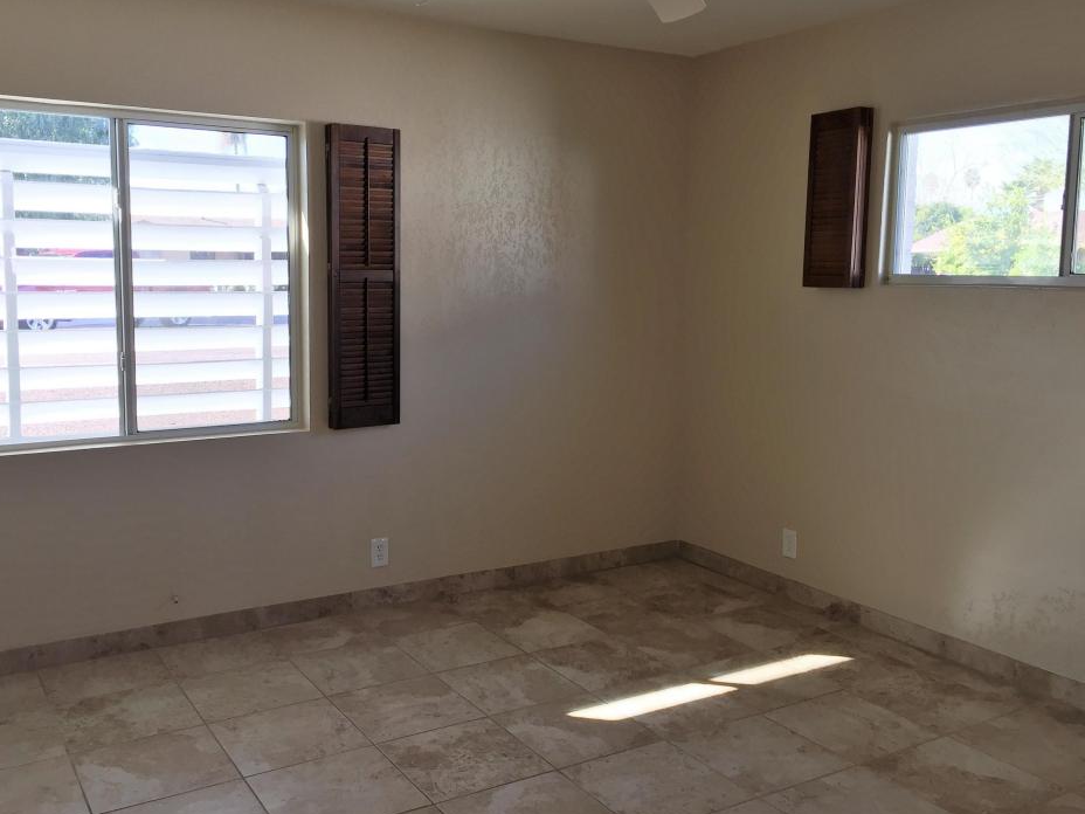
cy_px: 371
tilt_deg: -5.8
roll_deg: -1.1
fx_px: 1003
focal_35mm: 32
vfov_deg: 44.1
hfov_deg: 56.8
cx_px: 505
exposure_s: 1/120
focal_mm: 4.15
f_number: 2.2
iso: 40
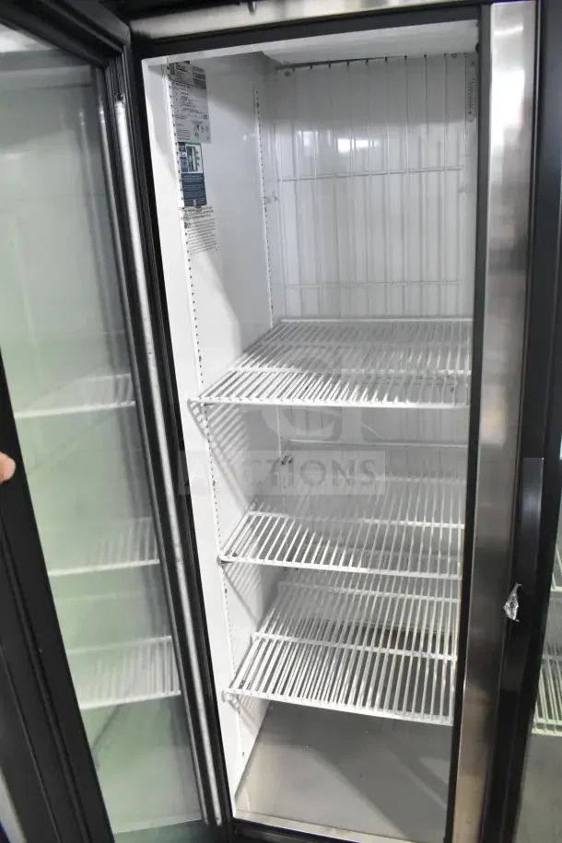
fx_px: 632
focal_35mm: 27
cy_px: 422
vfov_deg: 67.4
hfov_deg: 47.9
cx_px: 281
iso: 6400
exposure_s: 1/160
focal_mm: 18
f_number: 6.3
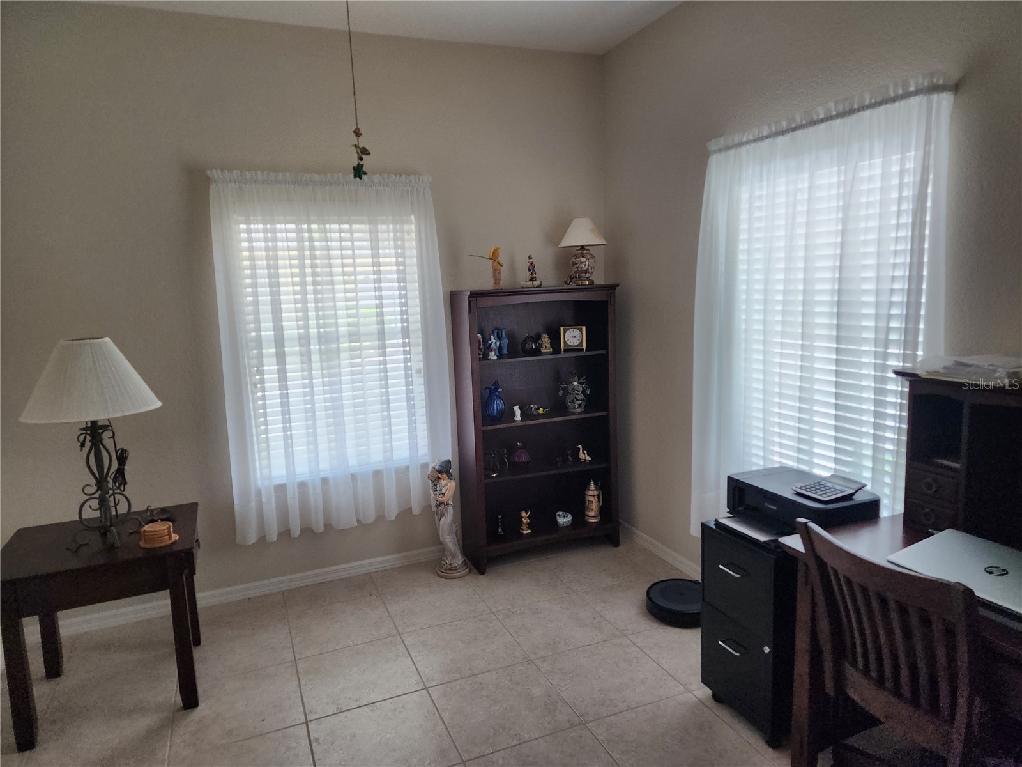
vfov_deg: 58.9
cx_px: 511
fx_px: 679
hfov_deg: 73.9
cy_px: 384
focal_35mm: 23
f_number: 1.8
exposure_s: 1/180
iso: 160
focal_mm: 6.4
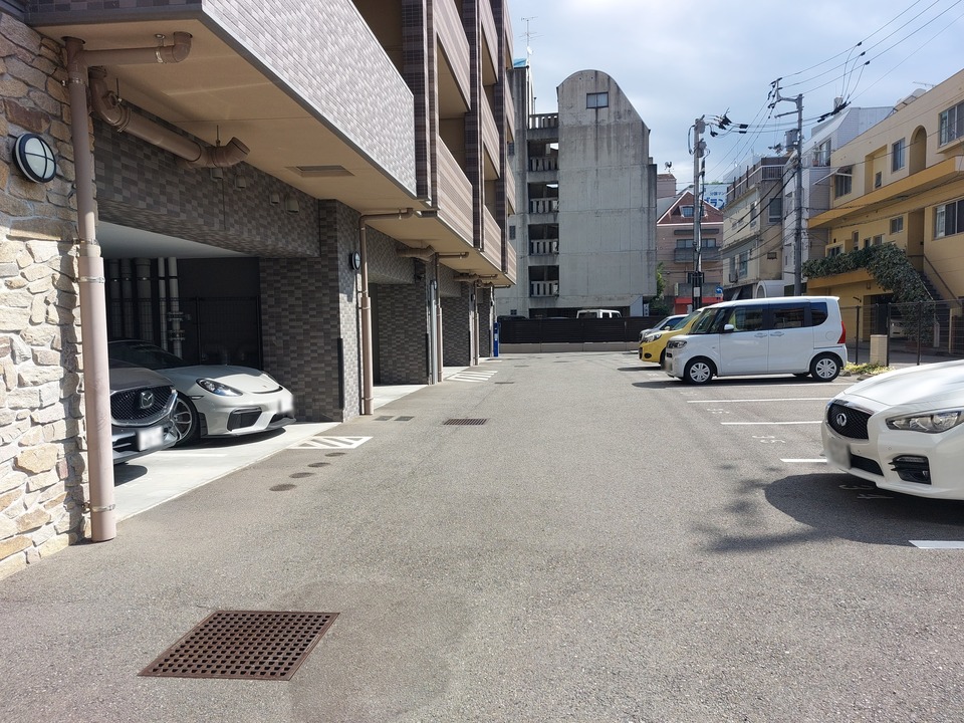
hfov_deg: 71.6
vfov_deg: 56.8
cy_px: 362
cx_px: 482
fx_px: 668
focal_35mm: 24
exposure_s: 1/676
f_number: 1.8
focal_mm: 5.23
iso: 25
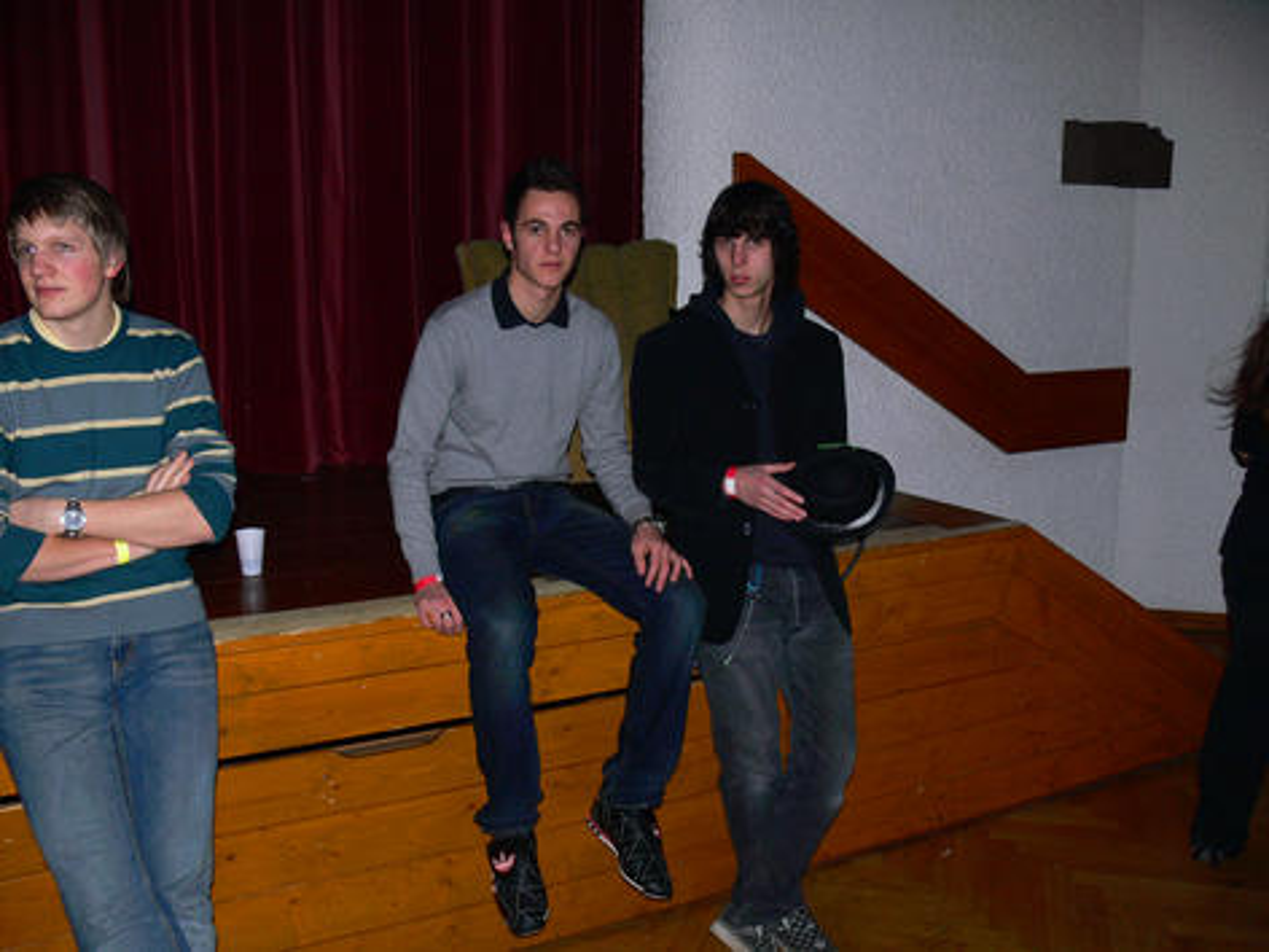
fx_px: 1283
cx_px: 634
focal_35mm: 35
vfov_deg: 40.7
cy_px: 476
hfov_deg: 52.6
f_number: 2.8
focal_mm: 7.4
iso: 100
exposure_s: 1/30
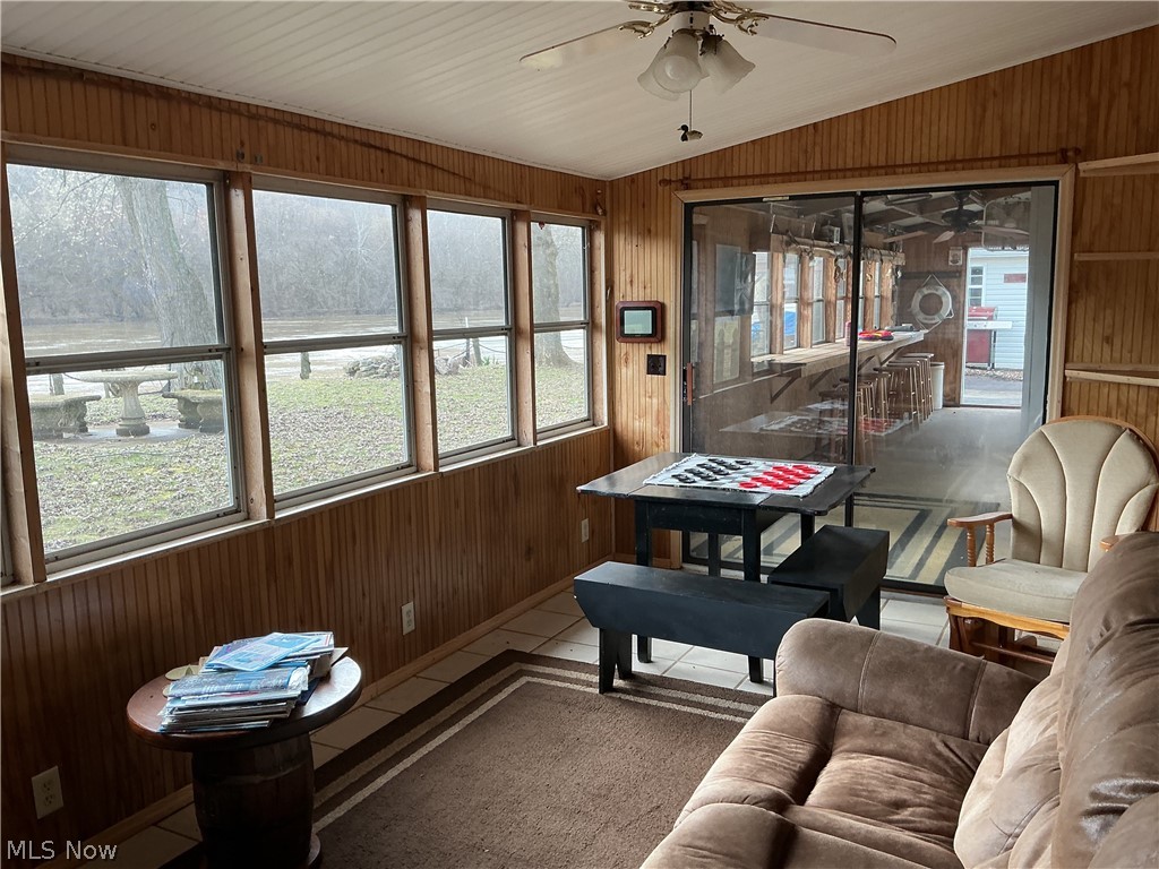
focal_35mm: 29
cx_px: 580
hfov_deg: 61.7
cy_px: 434
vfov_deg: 48.2
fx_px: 971
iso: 50
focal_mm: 3
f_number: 1.8
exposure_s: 1/120
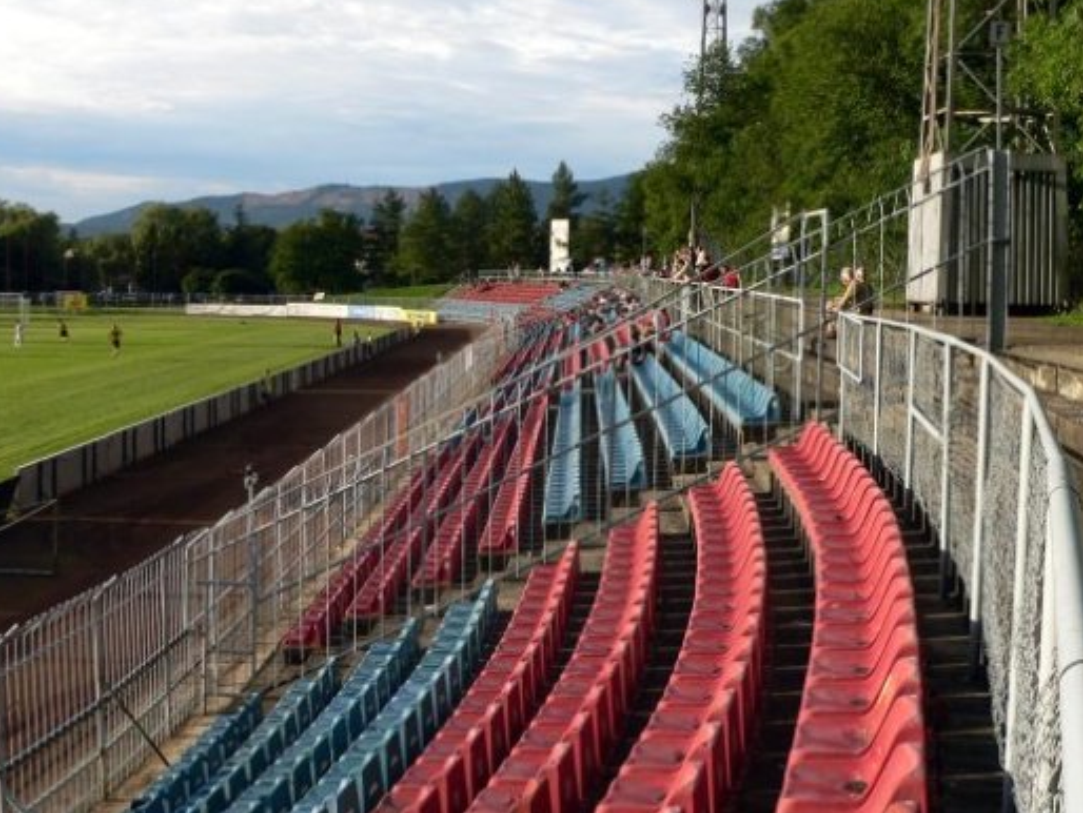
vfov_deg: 34.4
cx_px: 605
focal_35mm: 42
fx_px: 1315
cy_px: 379
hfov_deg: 44.7
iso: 80
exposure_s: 1/160
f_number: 4
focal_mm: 6
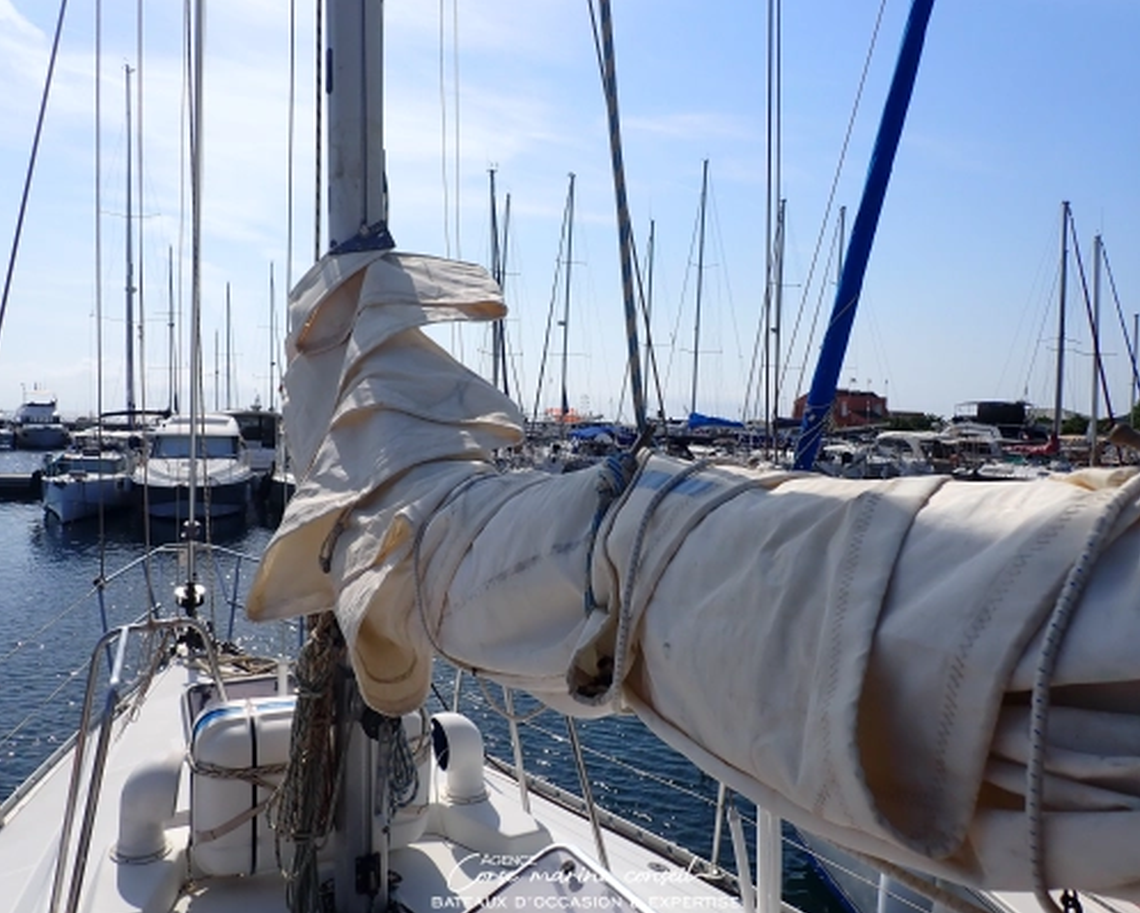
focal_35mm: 27
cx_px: 512
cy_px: 451
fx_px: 911
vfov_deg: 53.2
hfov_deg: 63.9
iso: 100
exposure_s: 1/400
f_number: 8
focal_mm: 4.5
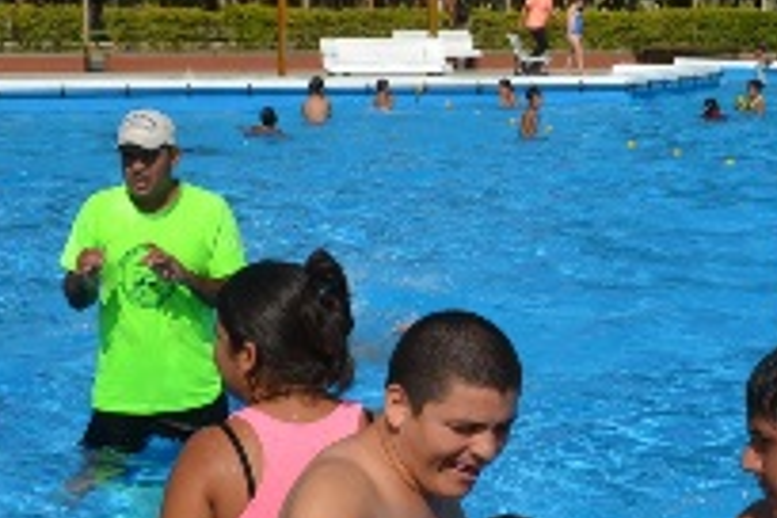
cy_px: 242
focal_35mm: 86
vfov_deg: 15.9
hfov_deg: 23.4
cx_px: 579
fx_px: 1856
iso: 100
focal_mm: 18
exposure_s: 1/320
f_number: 9
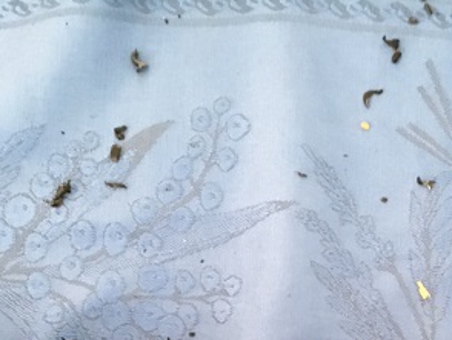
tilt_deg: -81.7
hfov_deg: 19.3
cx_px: 329
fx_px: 1320
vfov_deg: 13.4
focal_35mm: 101
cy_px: 585
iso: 200
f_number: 2.2
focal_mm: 4.15
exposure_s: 1/20
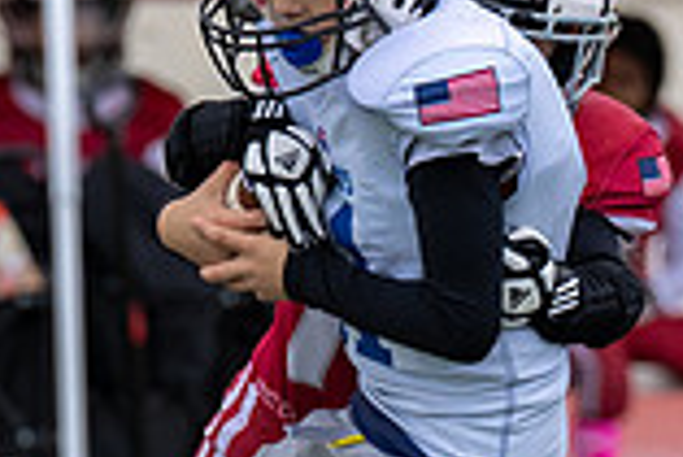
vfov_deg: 1.0
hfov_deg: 1.6
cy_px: 435
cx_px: 249
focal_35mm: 1317
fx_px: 25009
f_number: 3.5
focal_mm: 200
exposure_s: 1/1250
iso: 250
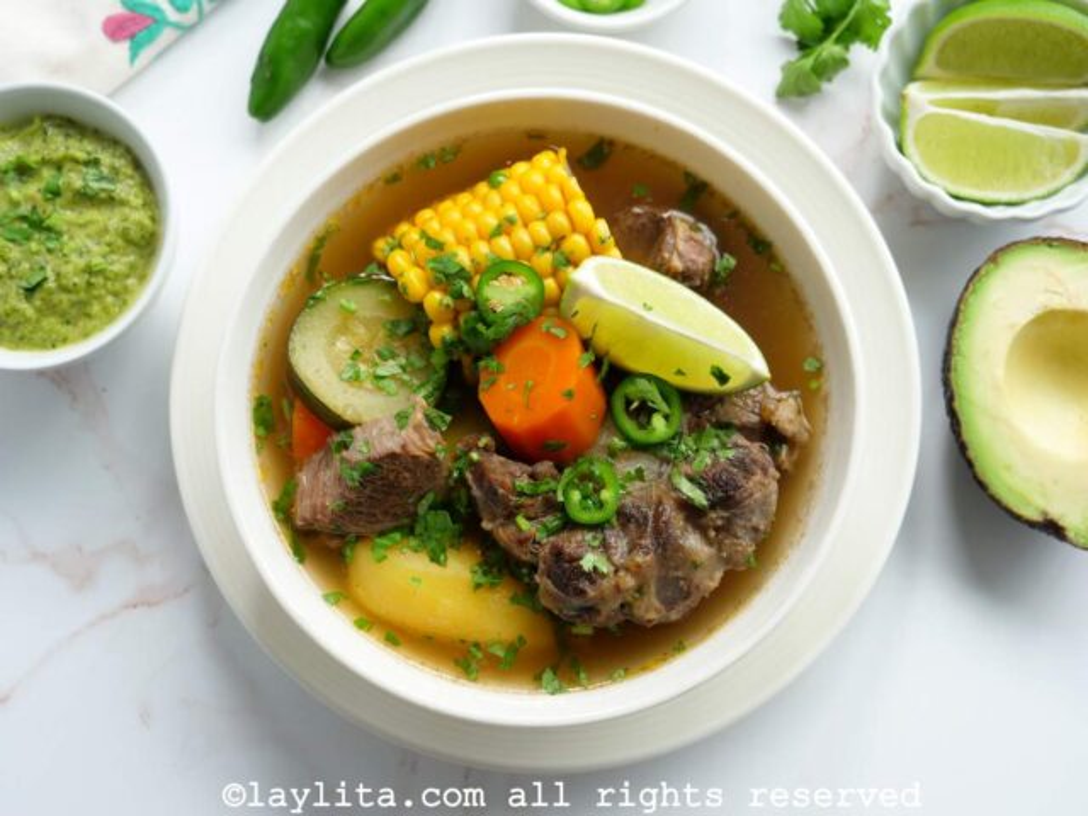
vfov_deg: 29.1
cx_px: 544
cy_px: 408
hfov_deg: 38.2
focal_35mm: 50
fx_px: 1572
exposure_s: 1/60
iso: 320
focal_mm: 25
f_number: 3.5
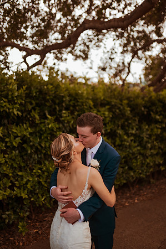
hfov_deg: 37.8
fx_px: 243
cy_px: 124
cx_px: 83
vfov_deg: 54.5
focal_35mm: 35
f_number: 1.4
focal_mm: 35
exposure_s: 1/1250
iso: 320
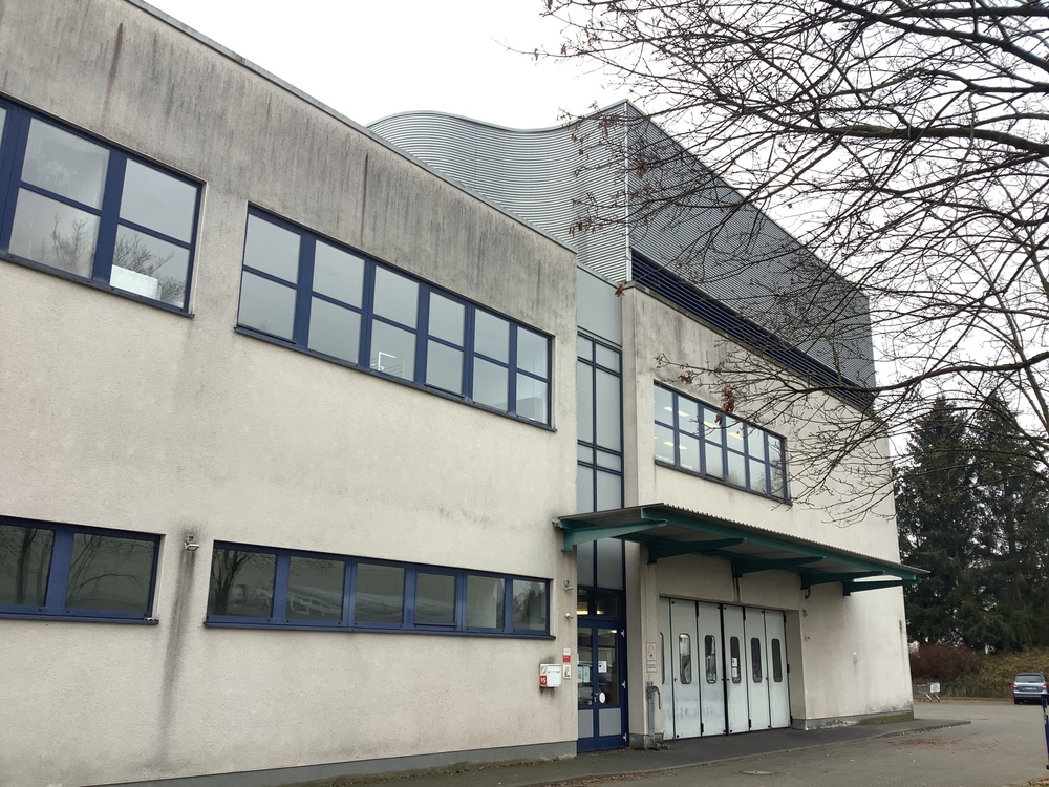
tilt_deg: +13.6
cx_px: 524
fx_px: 939
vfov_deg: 45.4
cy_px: 394
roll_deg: +0.1
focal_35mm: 31
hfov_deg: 58.4
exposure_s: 1/175
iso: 25
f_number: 2.4
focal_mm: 3.3
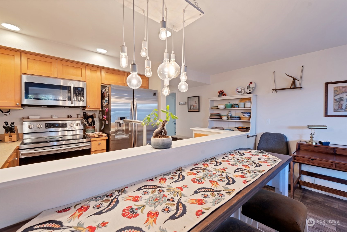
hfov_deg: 100.4
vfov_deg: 77.4
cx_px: 174
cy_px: 116
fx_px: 145
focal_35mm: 15
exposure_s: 1/3
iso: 200
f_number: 6.3
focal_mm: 15
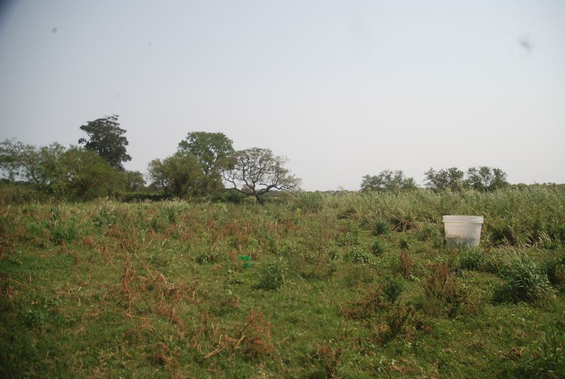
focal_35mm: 27
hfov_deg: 67.3
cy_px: 190
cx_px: 282
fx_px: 424
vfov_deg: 48.1
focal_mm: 18
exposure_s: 1/500
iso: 200
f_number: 3.5
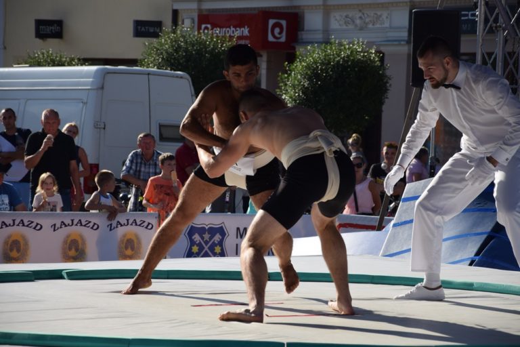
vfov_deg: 8.7
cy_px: 174
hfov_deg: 13.0
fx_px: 2275
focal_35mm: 158
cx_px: 260
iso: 400
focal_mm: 105
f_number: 5.6
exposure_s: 1/1600
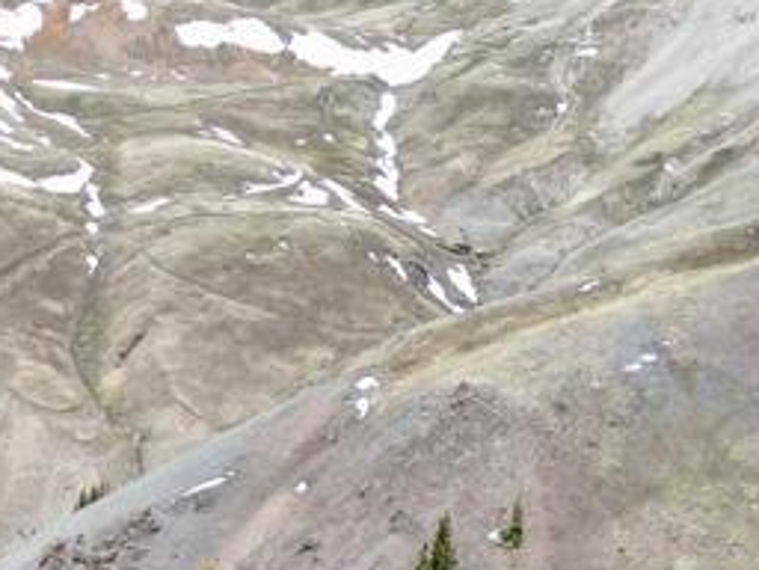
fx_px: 2105
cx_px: -252
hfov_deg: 18.8
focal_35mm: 96
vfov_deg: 14.1
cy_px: 938
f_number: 1.7
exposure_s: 1/3000
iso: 130
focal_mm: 6.72
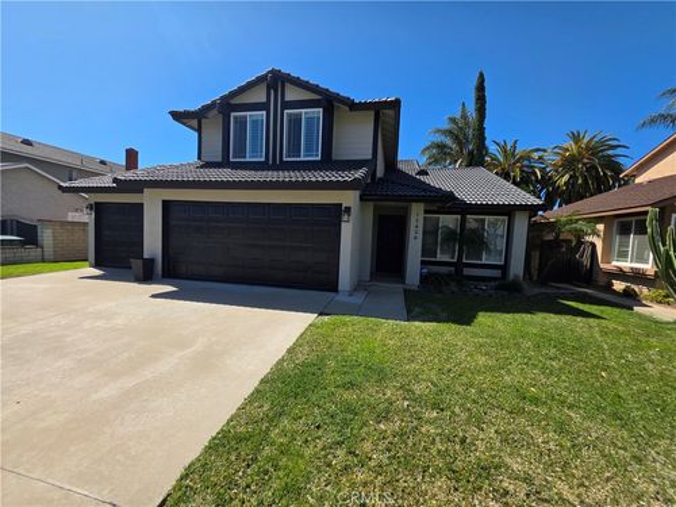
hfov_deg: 106.2
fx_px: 254
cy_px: 254
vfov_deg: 89.9
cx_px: 338
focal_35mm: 13
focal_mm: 2.2
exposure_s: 1/2000
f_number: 1.9
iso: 40
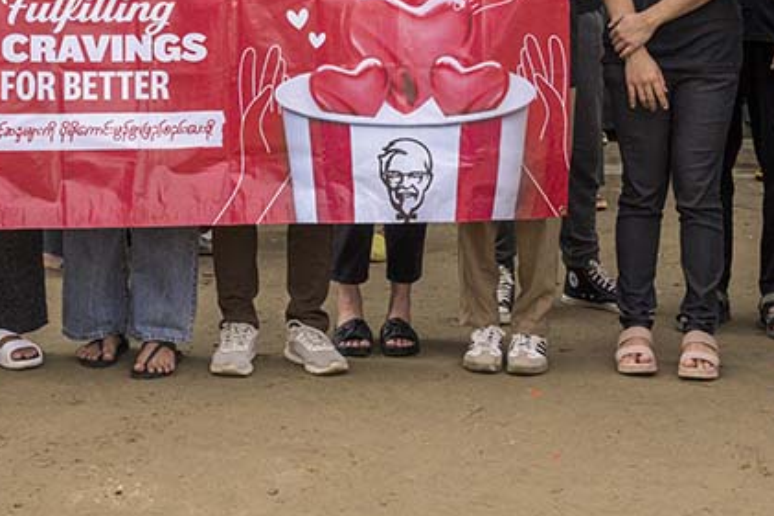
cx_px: 267
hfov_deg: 27.5
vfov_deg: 18.1
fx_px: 1570
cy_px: -26
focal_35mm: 73
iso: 1600
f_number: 8
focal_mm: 32
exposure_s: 1/640
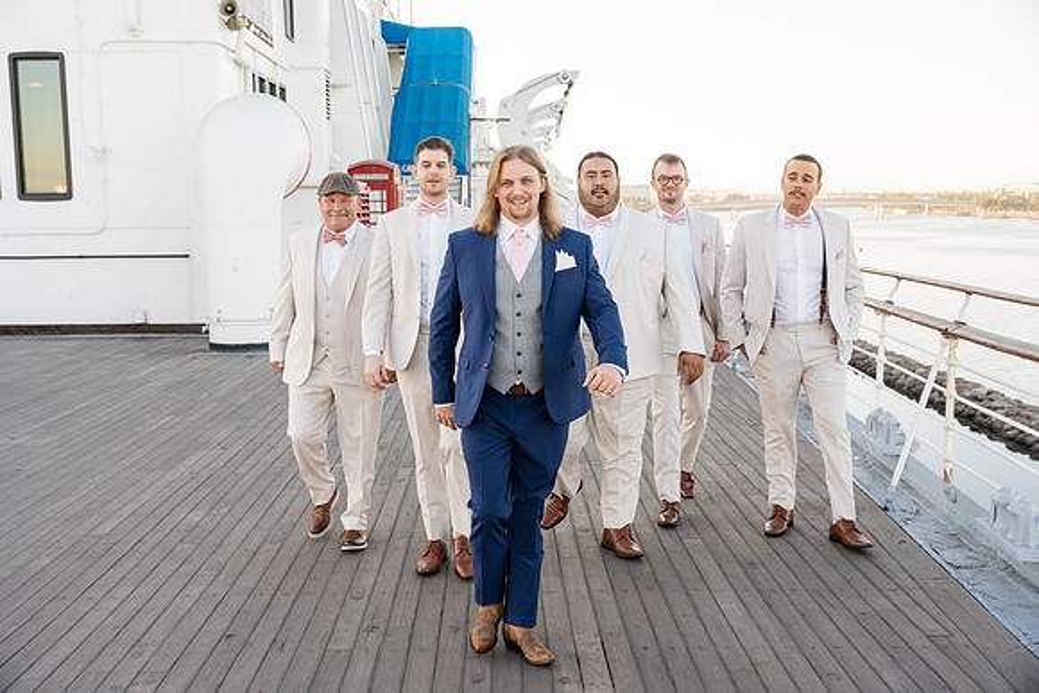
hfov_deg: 49.1
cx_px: 520
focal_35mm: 39
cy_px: 346
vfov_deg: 33.9
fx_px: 1137
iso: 125
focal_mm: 39.4
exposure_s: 1/200
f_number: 4.5
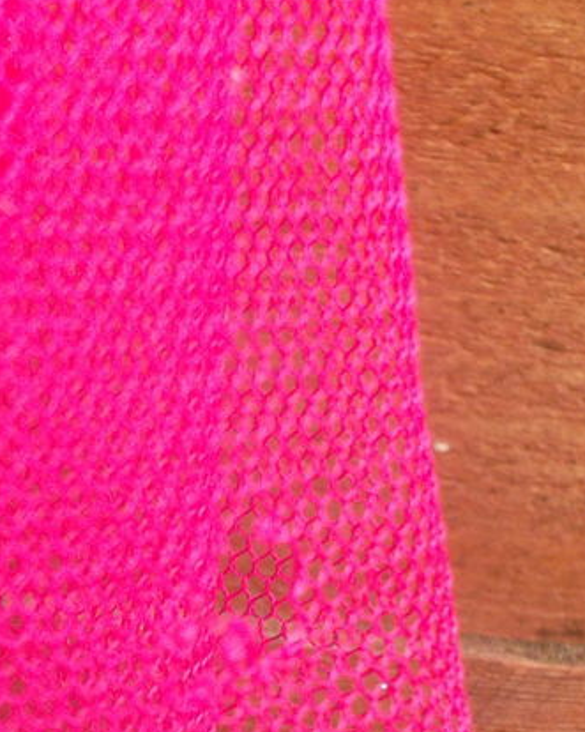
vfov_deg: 28.3
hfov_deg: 22.4
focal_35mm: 66
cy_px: 557
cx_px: 18
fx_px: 1429
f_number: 3.3
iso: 103
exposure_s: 1/45
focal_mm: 4.1
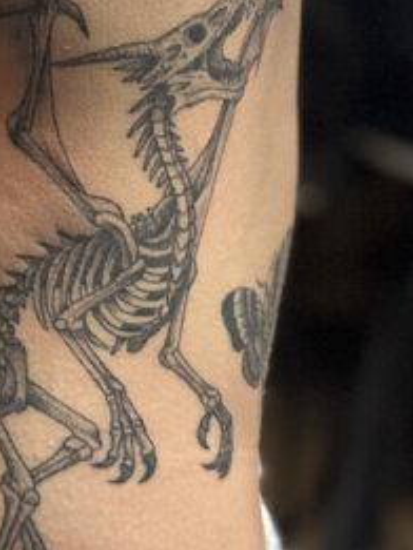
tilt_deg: -11.8
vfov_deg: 19.9
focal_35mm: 94
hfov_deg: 15.3
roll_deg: -0.9
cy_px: -55
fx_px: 1494
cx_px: -40
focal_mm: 6.86
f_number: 1.78
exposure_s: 1/60
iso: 400
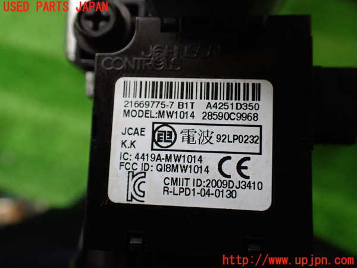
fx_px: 330
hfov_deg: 56.8
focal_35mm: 32
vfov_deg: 44.2
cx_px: 178
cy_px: 134
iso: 800
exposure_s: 1/80
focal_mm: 5.79
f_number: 2.4
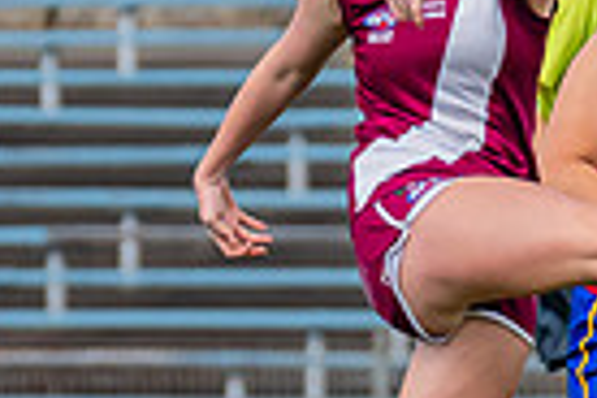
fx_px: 34225
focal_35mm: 2064
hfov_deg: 1.0
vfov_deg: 0.7
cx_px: 400
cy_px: 221
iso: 800
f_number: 6.3
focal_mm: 310
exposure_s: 1/1600
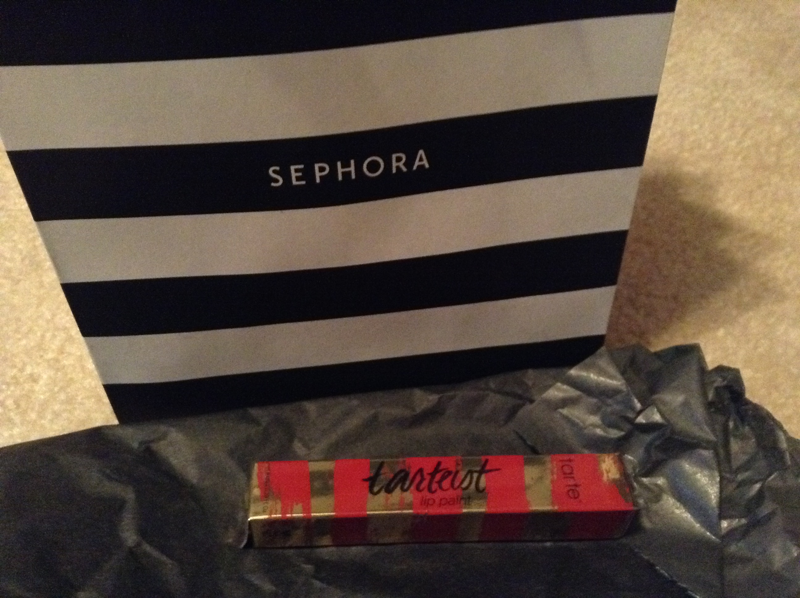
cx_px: 400
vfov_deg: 42.8
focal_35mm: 33
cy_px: 299
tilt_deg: -45.4
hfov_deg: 55.4
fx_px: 762
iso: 640
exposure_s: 1/15
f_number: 2.4
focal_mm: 3.3
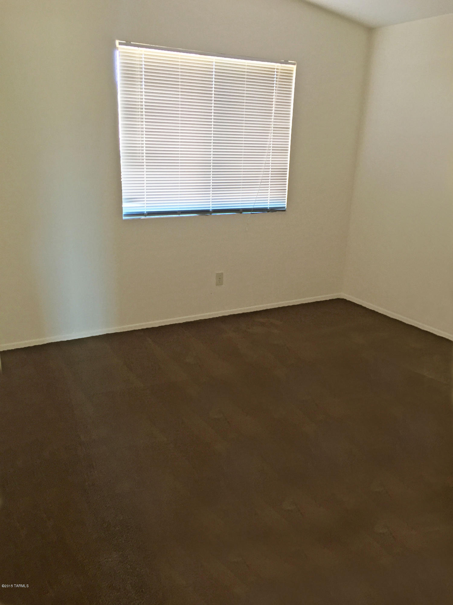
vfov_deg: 61.7
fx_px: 506
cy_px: 302
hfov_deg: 48.2
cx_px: 226
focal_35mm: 29
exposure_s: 1/30
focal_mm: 4.15
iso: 80
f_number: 2.2
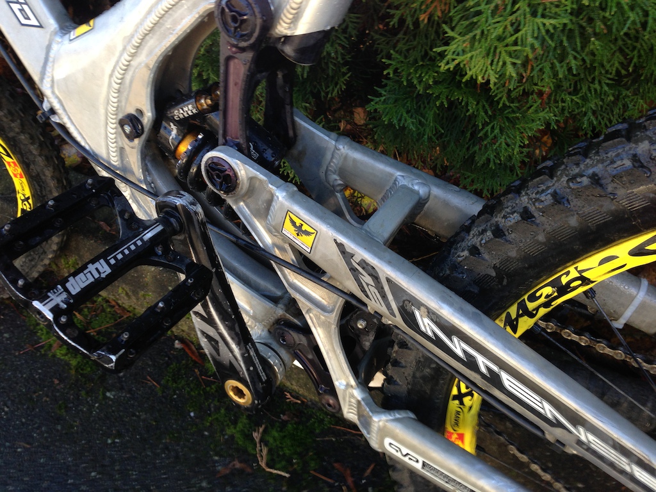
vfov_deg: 42.9
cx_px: 328
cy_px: 246
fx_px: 625
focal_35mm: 33
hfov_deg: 55.4
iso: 50
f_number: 2.4
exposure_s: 1/60
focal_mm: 4.12
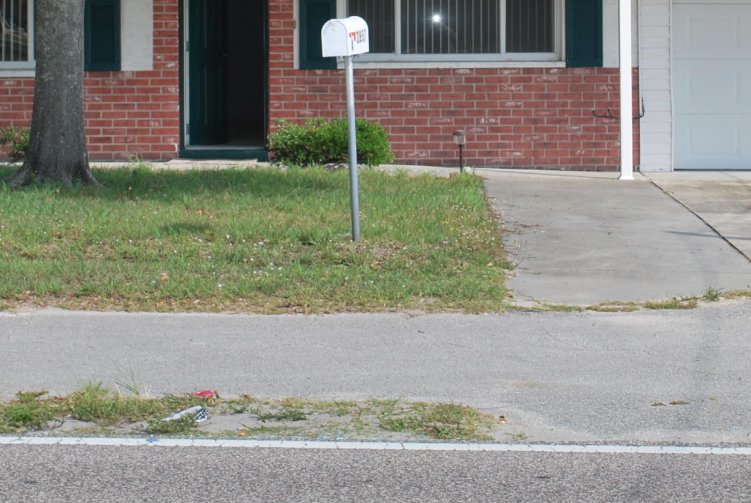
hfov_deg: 17.6
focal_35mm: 116
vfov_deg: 11.7
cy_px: -2
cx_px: 375
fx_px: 2423
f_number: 9
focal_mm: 32
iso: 100
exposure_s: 1/200
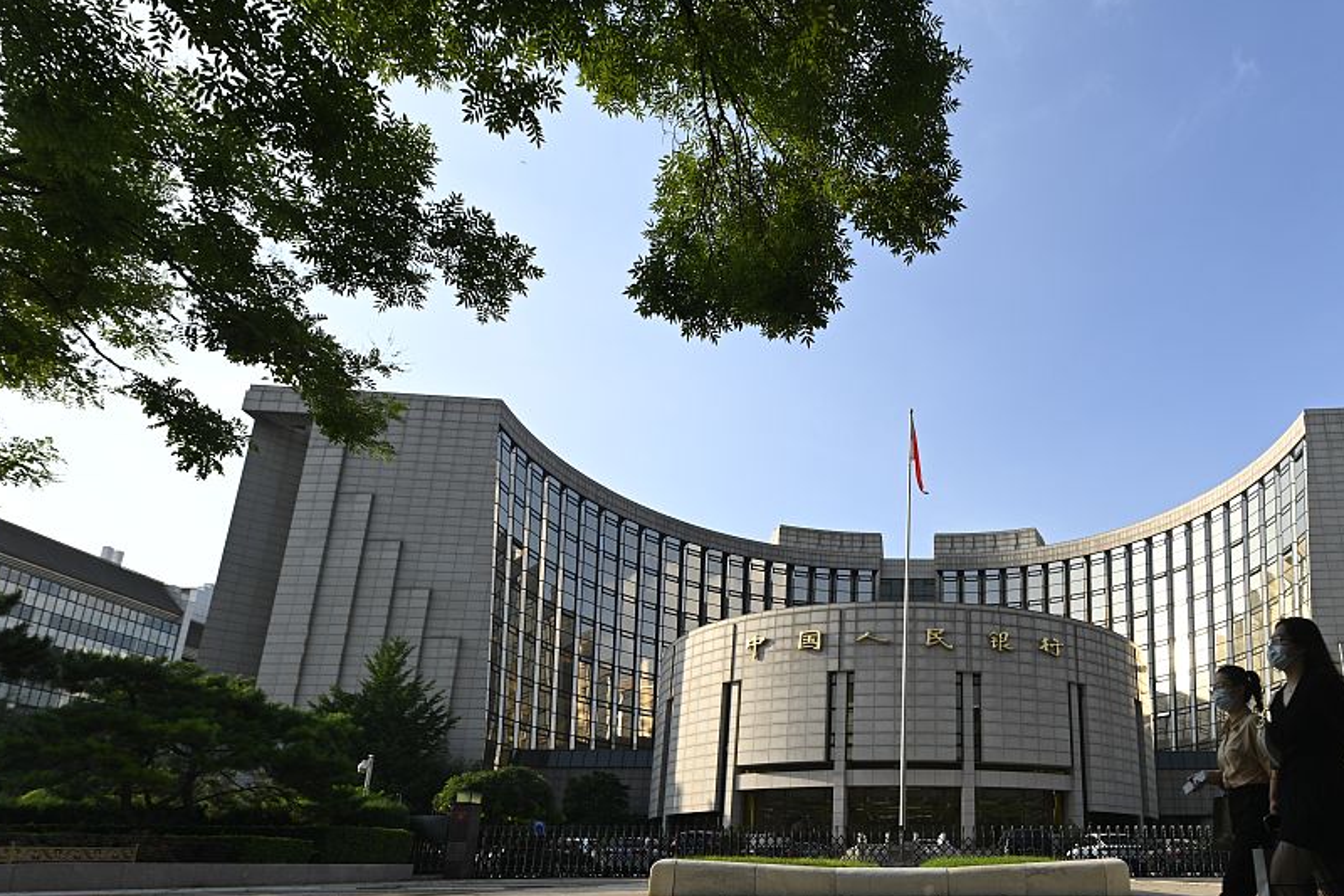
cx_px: 934
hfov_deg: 77.6
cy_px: 662
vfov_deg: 56.8
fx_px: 784
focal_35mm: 21
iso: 100
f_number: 9
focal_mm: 14
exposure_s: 1/160
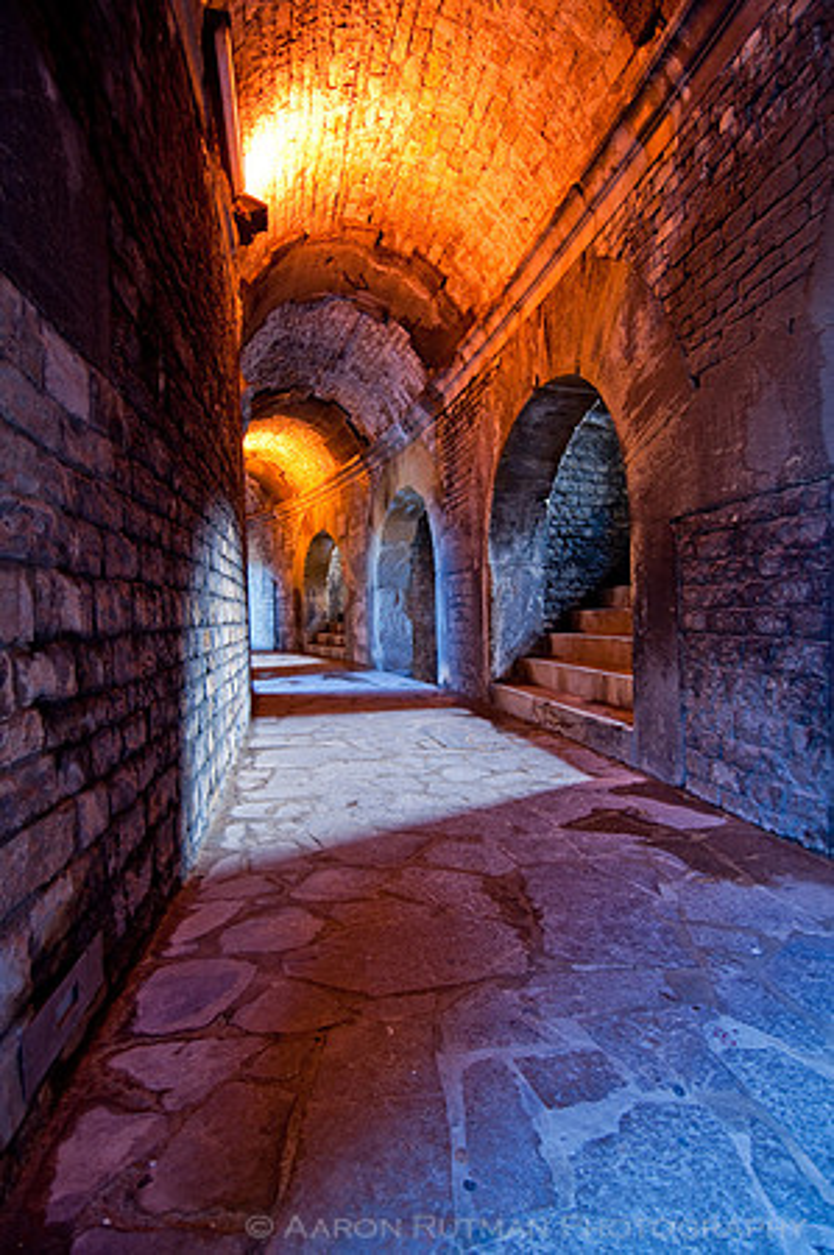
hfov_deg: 67.3
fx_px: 627
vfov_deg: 90.1
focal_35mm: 18
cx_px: 417
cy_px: 628
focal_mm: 12
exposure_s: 1/10
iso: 200
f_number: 4
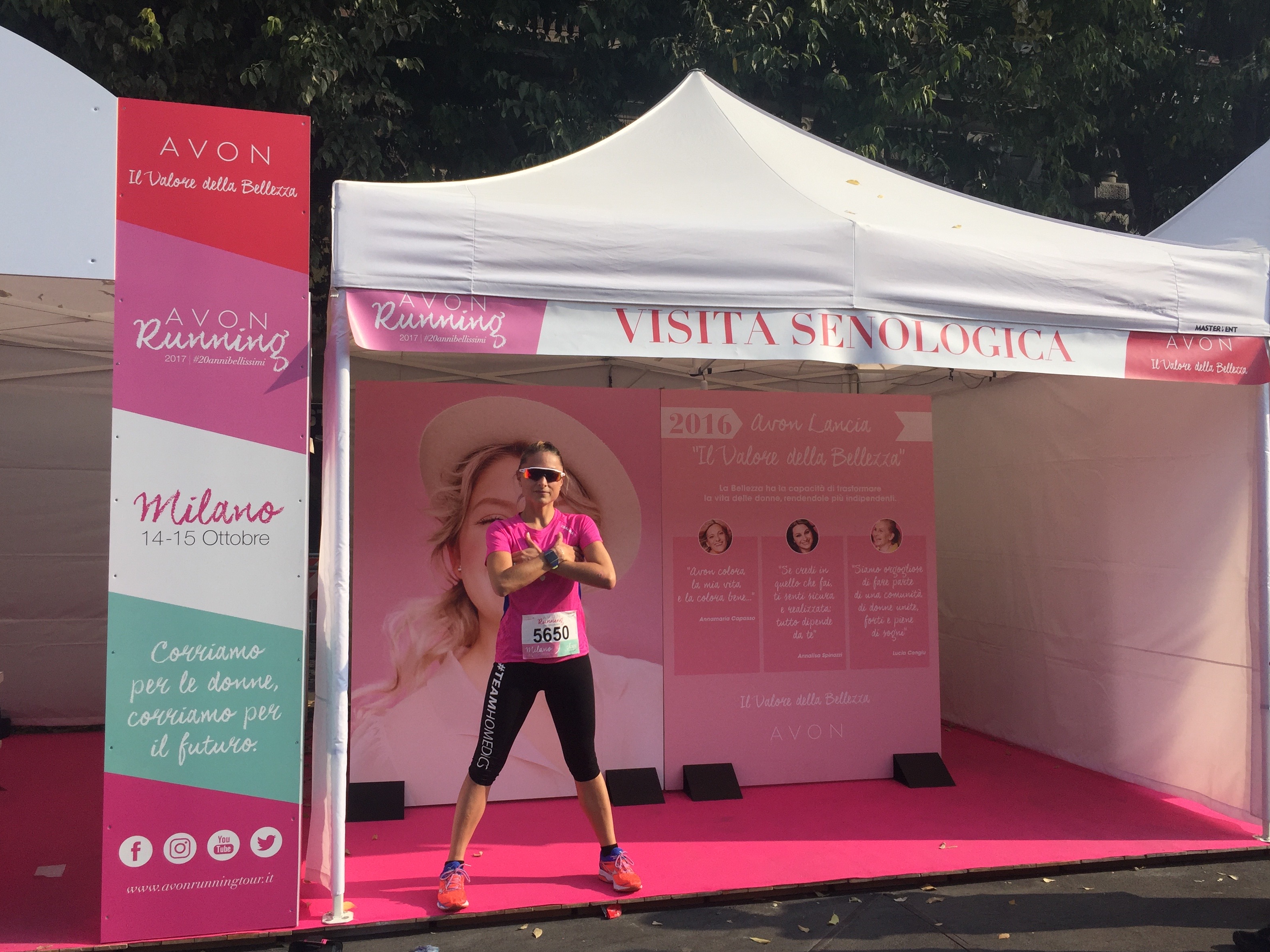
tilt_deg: +0.5
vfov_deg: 46.8
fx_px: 1101
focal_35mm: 30
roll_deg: +0.2
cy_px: 485
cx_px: 636
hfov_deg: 60.0
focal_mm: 4.15
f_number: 2.2
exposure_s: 1/2198
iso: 32
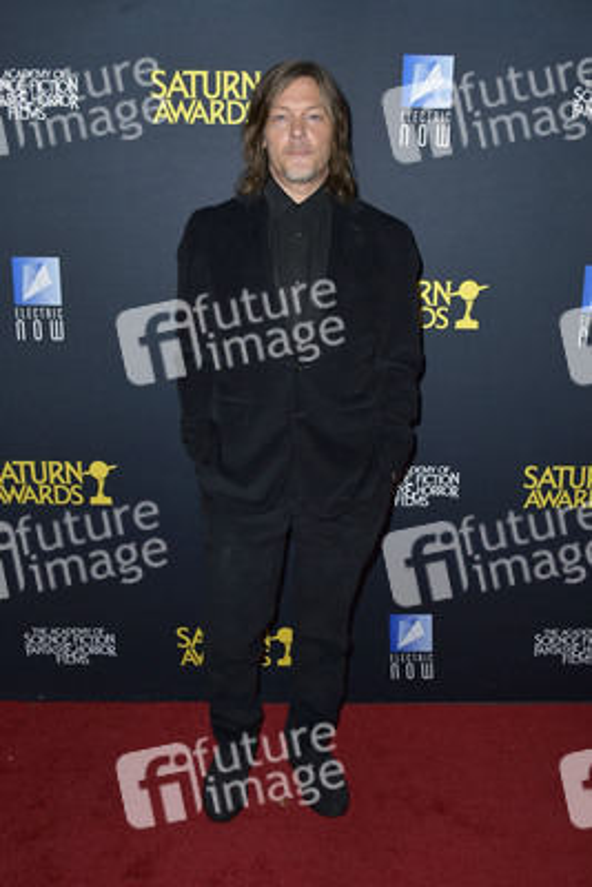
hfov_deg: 41.1
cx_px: 296
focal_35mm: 32
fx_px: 789
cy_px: 444
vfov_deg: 58.7
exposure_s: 1/250
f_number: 6.3
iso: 250
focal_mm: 32
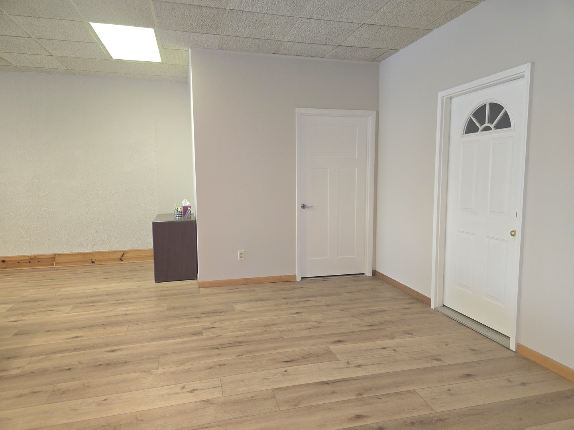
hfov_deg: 73.9
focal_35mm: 23
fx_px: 381
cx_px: 287
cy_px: 215
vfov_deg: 58.9
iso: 100
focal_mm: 6.3
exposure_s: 1/24
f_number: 1.7
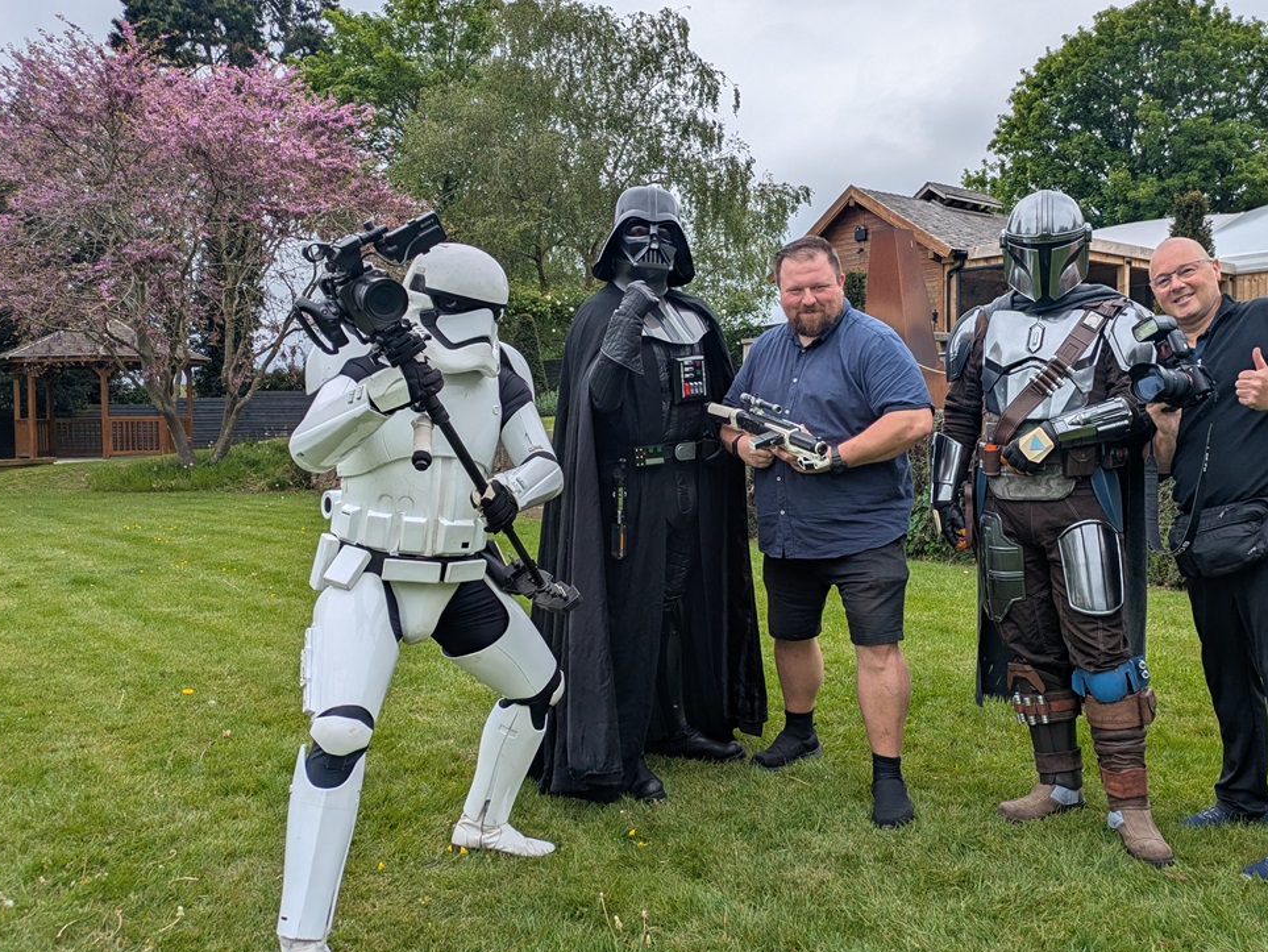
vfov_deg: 46.8
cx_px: 747
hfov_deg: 59.6
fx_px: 1099
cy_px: 445
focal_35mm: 30
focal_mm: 5.43
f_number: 1.89
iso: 42
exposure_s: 1/2028
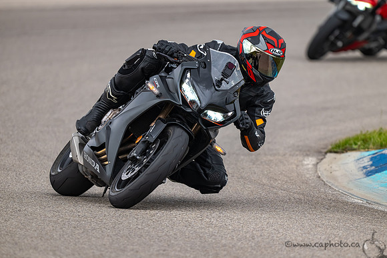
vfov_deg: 2.3
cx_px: 194
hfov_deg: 3.4
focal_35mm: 600
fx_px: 6451
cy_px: 129
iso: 800
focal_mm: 600
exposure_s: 1/1250
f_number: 6.3
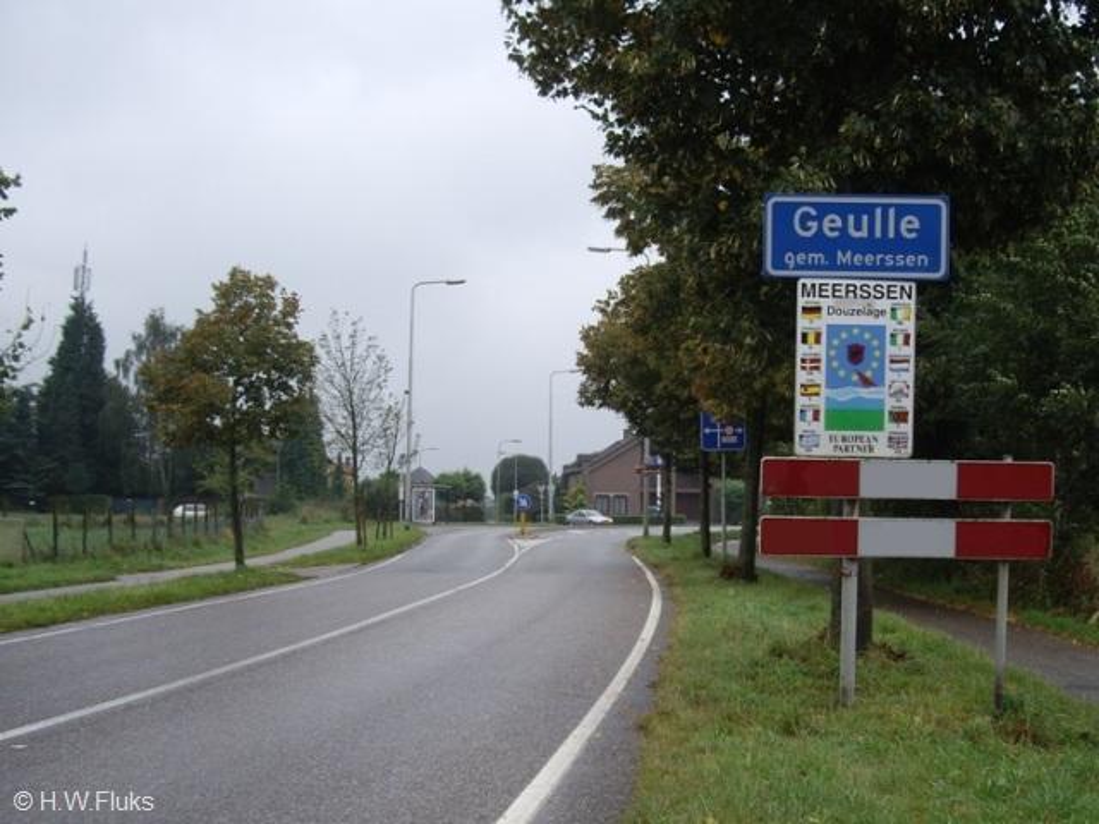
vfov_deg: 37.7
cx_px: 550
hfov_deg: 49.0
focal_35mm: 38
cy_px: 412
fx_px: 1206
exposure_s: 1/320
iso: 64
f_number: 2.8
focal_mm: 7.9
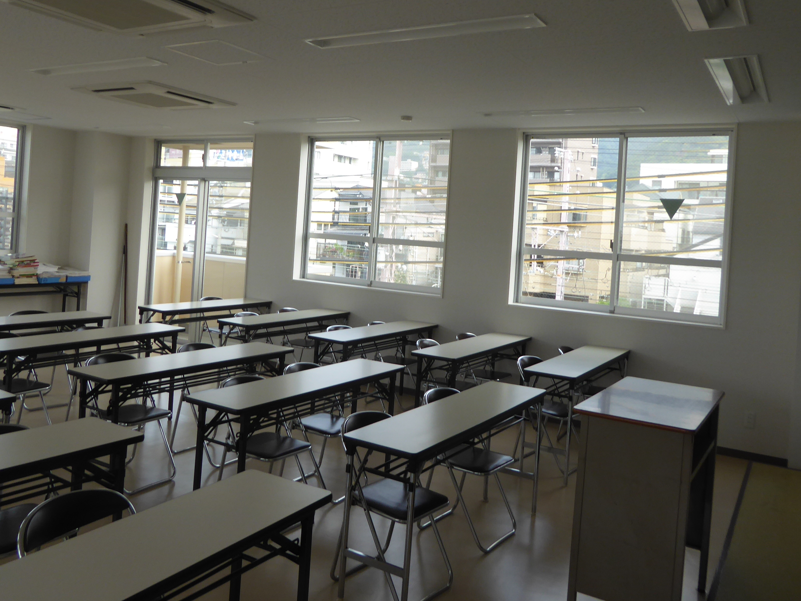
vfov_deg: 45.1
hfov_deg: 58.3
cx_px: 384
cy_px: 235
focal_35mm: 31
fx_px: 717
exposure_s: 1/160
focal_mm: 4.3
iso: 100
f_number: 3.3
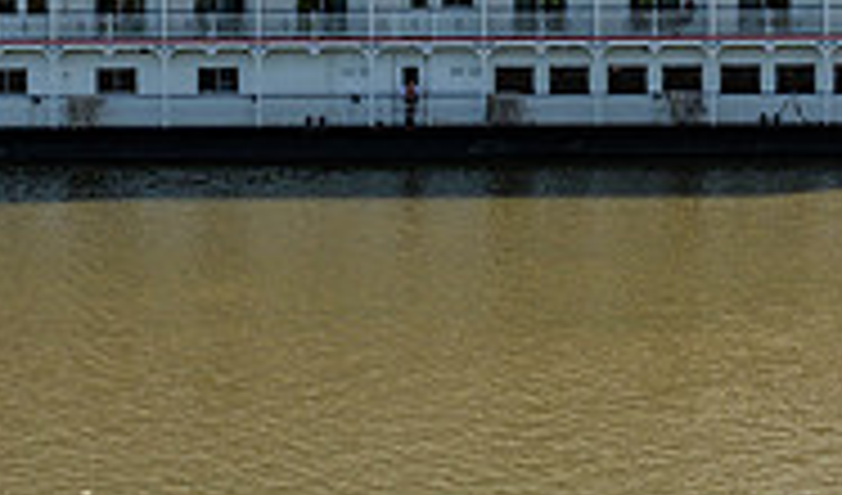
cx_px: 496
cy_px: -41
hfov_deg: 22.6
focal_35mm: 93
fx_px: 2100
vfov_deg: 13.2
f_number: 8
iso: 64
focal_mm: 27
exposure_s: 1/200
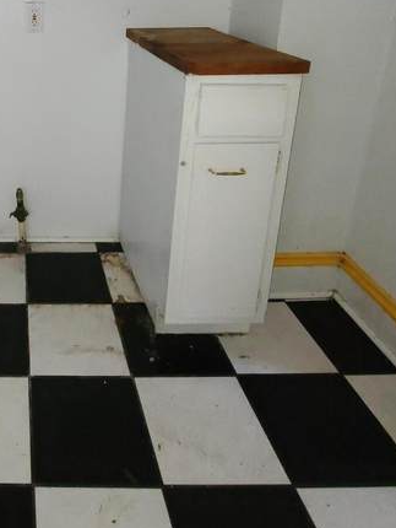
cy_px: 82
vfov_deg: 55.7
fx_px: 442
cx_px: 2
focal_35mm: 29
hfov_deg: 42.0
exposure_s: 1/60
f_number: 2.2
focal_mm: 2.2
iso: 400
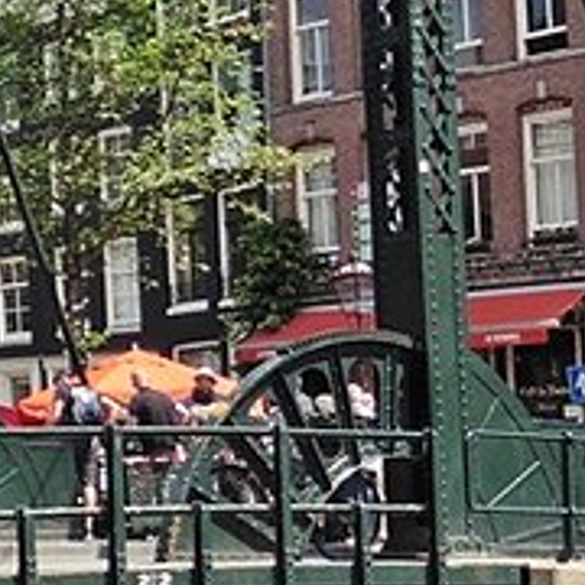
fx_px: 2027
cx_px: -237
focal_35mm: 106
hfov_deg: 15.4
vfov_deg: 16.3
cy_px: 115
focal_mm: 4.3
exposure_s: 1/640
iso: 100
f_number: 4
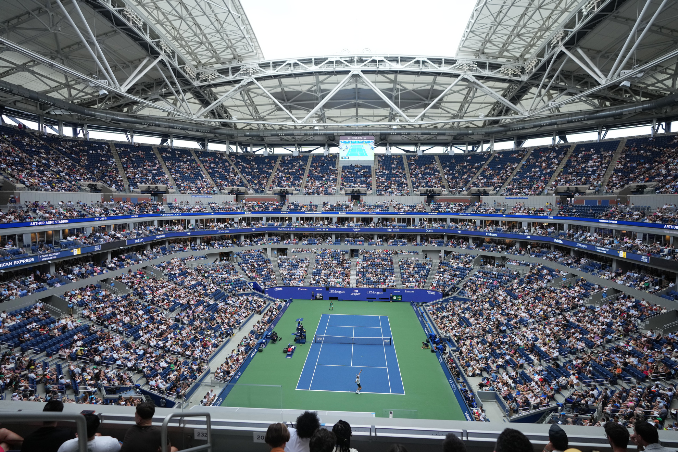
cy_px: 226
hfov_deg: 90.0
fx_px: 339
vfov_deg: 67.4
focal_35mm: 18
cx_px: 339
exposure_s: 1/2000
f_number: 2.8
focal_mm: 18
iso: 1250
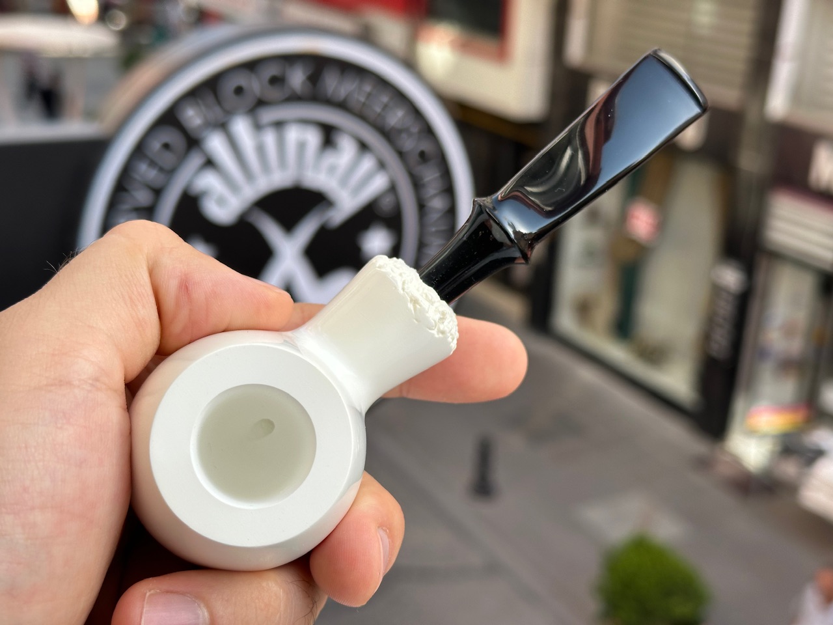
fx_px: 1155
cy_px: 312
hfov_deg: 39.7
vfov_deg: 30.3
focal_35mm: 48
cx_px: 416
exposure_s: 1/724
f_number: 1.78
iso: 64
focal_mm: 6.86
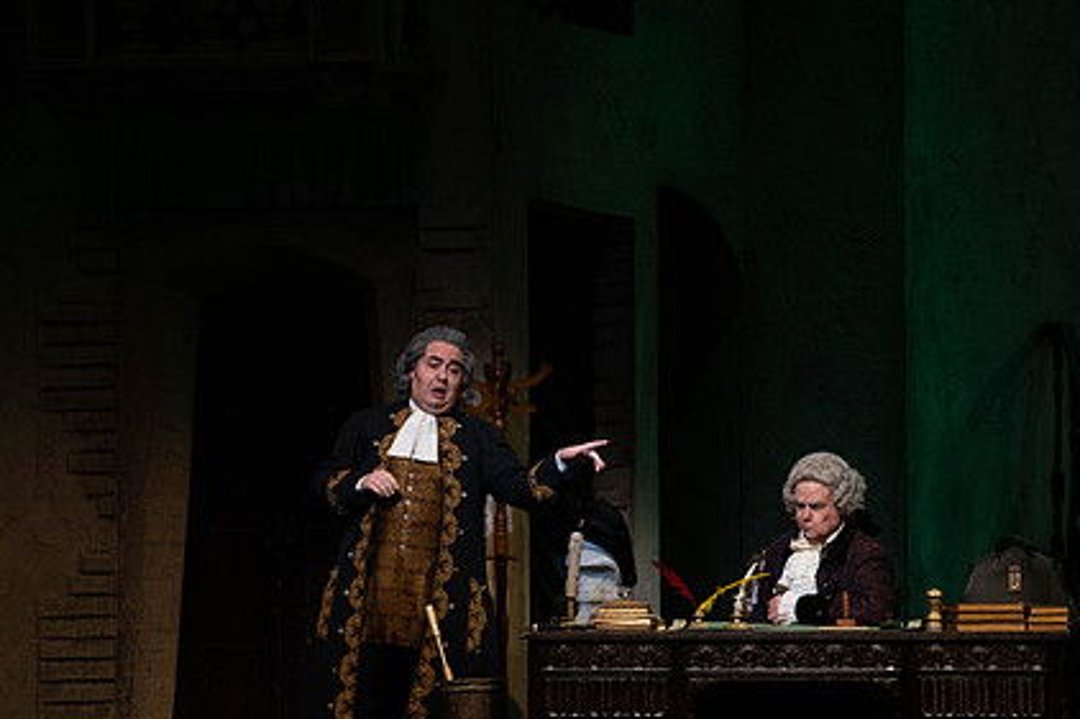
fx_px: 5937
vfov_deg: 6.9
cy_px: 395
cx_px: 640
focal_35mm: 198
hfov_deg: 10.4
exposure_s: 1/250
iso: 3200
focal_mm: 144
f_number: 9
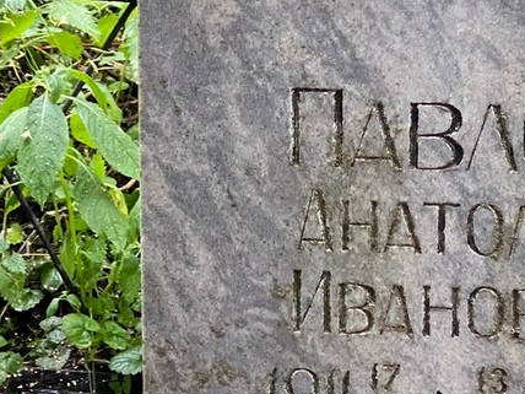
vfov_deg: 8.5
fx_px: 2654
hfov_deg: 11.3
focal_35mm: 175
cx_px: 286
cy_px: 112
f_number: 2
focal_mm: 6
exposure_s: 1/80
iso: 160
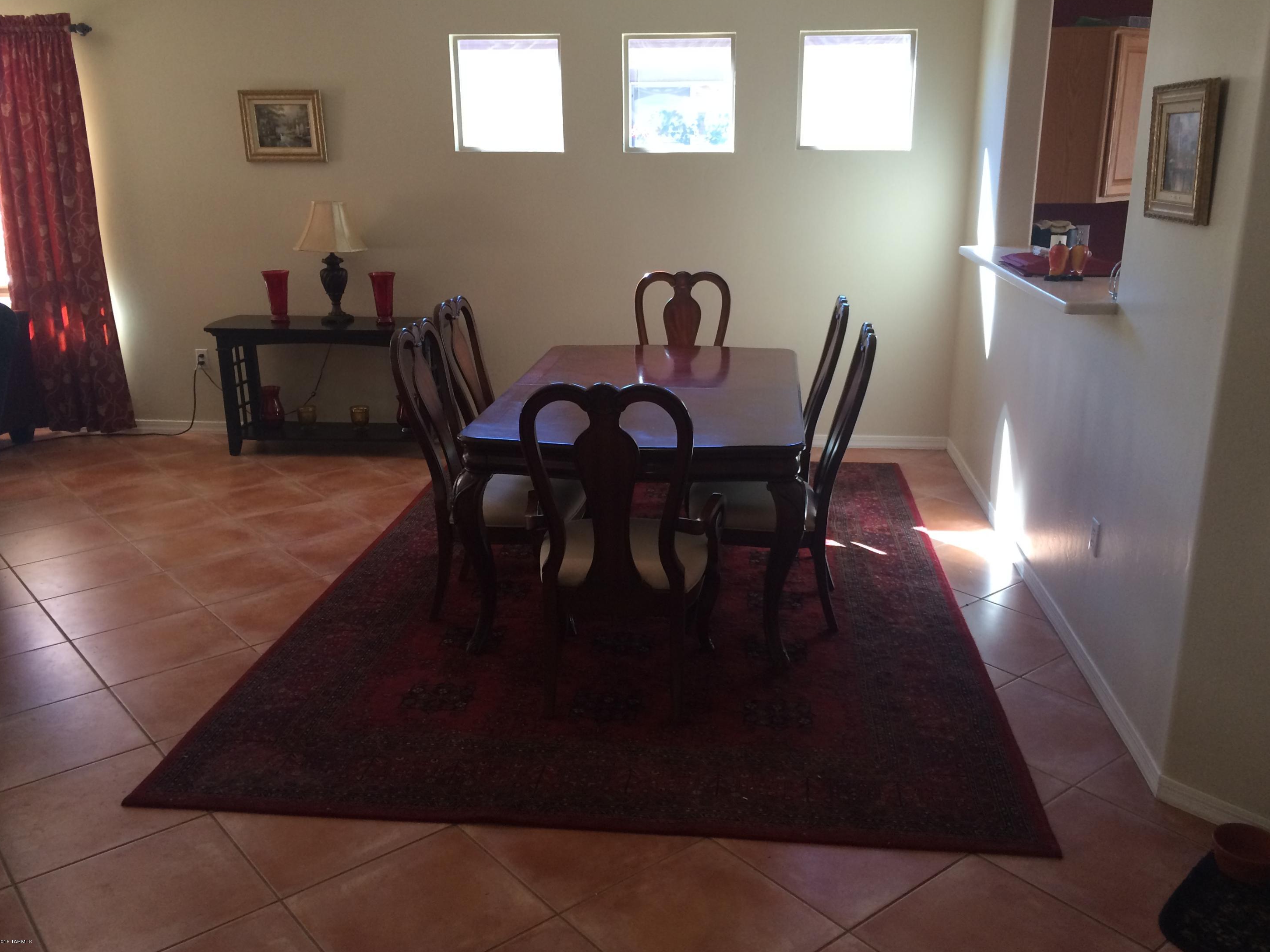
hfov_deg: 60.0
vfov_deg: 46.8
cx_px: 648
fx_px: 1101
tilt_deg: -17.6
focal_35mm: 30
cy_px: 480
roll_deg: +0.2
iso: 64
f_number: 2.2
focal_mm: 4.15
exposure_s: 1/30
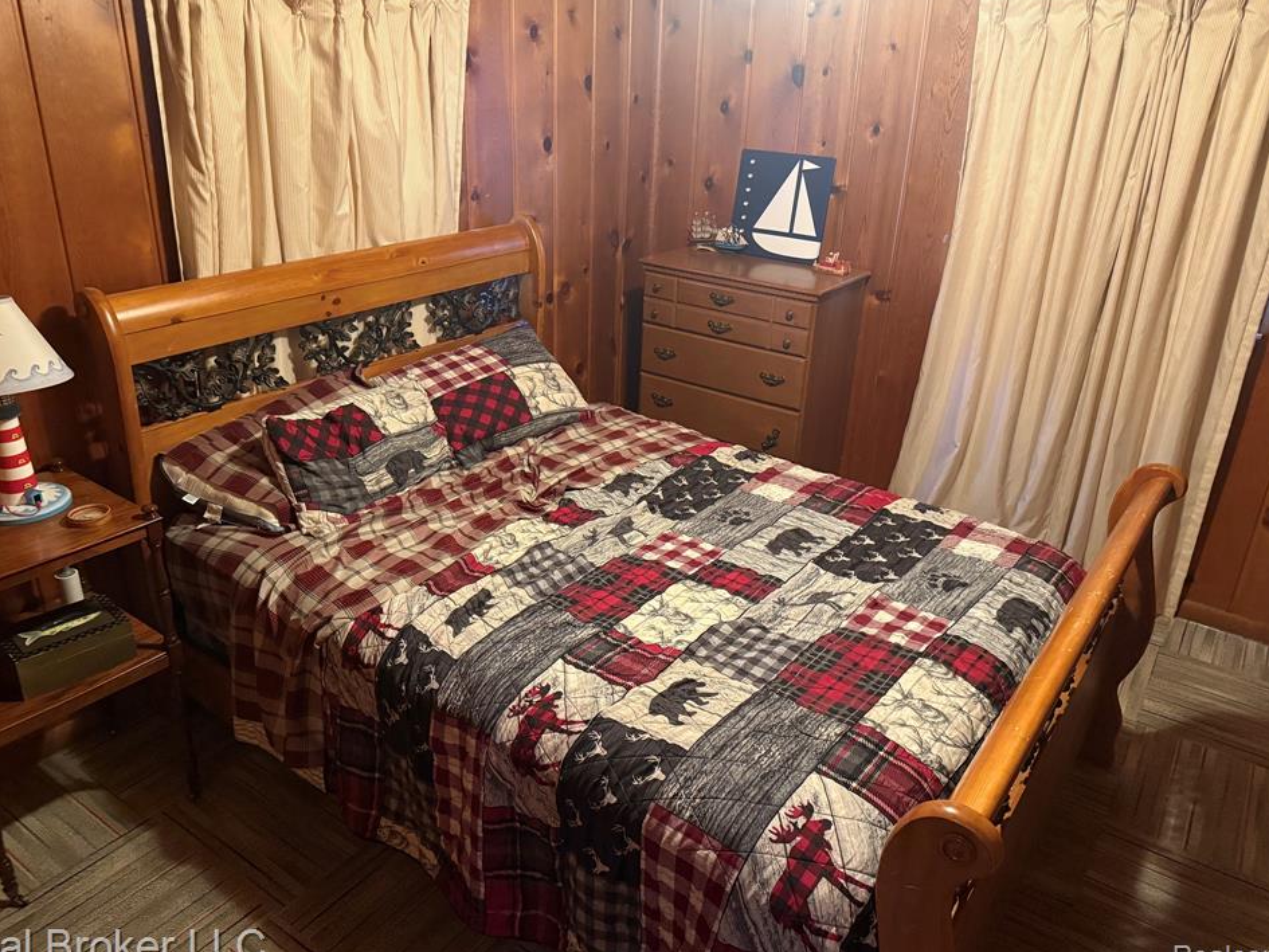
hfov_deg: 67.3
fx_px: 953
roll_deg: -2.0
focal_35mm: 26
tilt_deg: -22.4
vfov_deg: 53.1
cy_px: 462
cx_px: 622
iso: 1000
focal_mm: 6.76
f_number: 1.78
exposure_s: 1/40
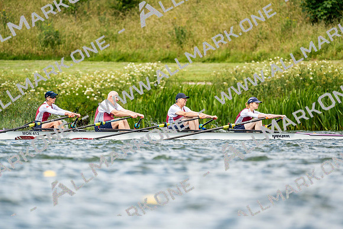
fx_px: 5718
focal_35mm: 600
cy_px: 114
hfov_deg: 3.4
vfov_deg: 2.3
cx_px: 172
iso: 400
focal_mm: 600
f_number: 6.3
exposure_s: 1/2000
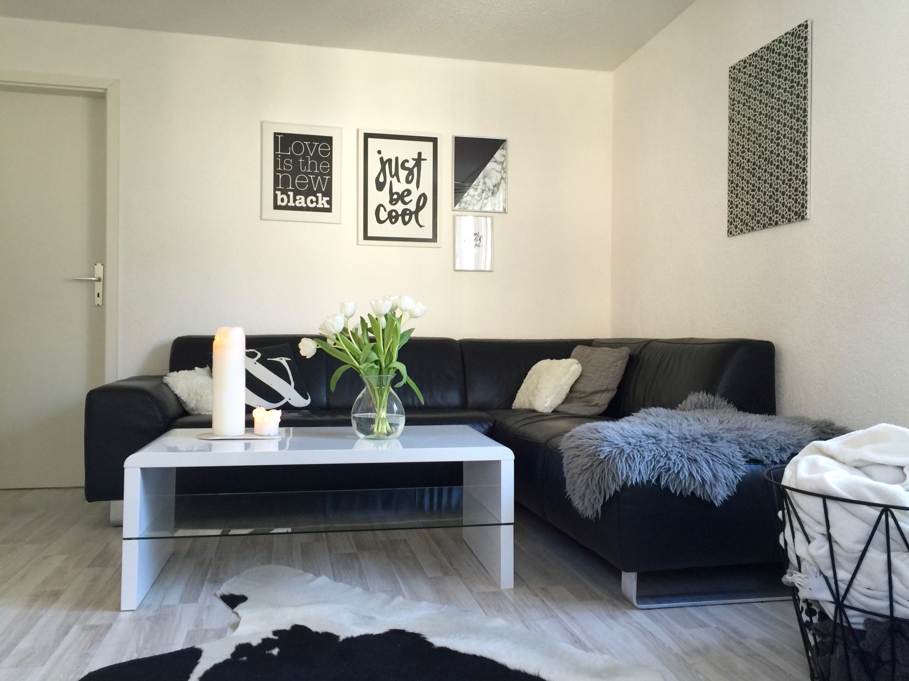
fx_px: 762
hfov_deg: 61.7
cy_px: 340
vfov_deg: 48.2
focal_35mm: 29
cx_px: 454
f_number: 2.2
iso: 50
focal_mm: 4.15
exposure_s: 1/17
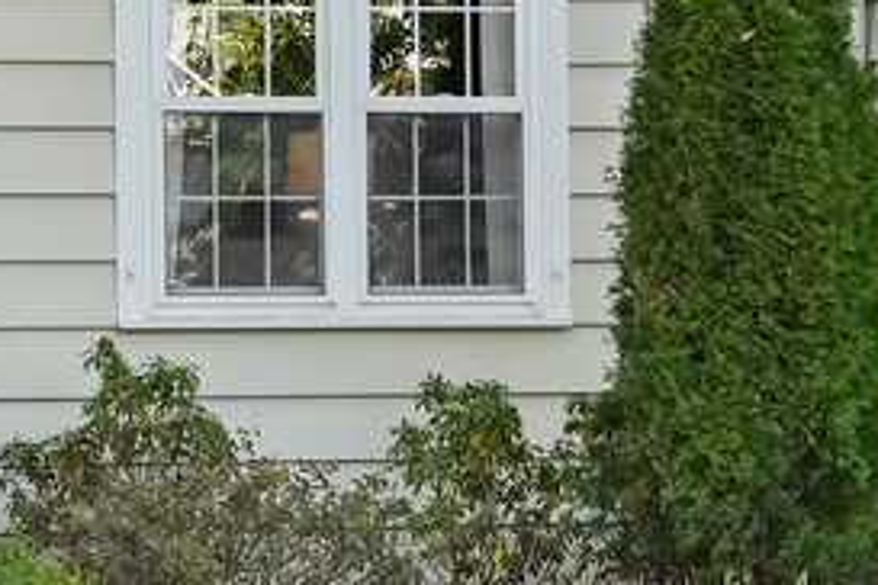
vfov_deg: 5.9
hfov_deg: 8.9
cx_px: 868
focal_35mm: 231
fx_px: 5633
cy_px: -212
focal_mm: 35
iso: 400
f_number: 8
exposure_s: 1/100
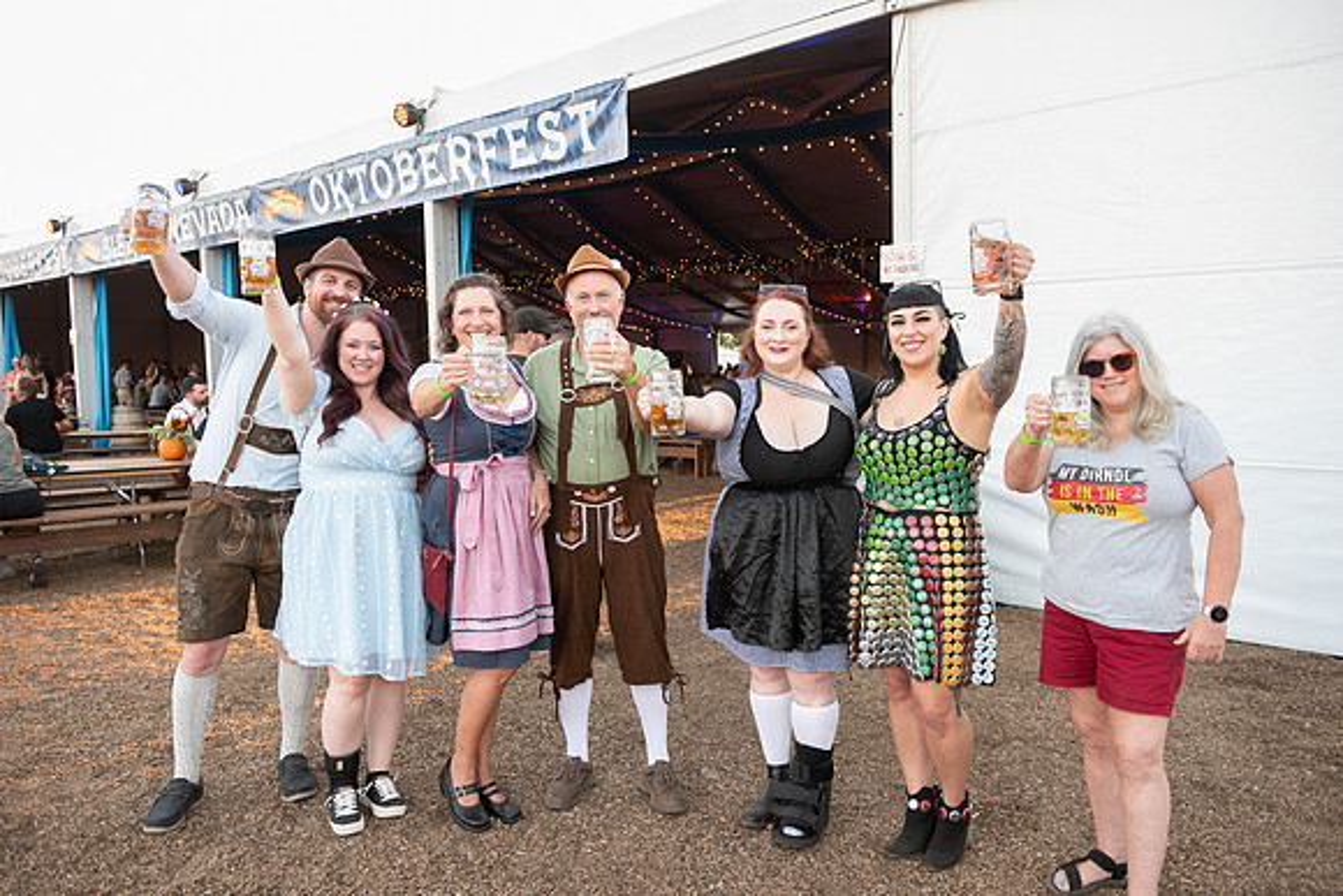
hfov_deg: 65.5
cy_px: 448
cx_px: 672
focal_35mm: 28
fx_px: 1045
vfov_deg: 46.4
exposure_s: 1/320
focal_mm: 28
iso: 640
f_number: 4
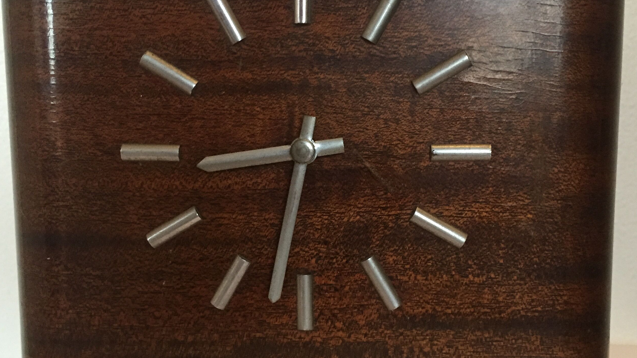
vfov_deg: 29.0
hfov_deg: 49.4
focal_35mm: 41
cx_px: 334
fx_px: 693
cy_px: 189
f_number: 2.2
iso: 250
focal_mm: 4.15
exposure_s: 1/25
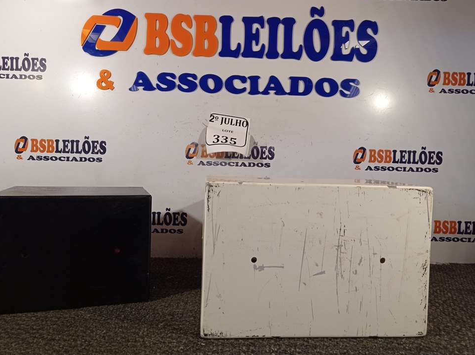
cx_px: 229
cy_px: 170
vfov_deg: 46.7
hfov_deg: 60.0
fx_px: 411
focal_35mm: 30
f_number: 1.79
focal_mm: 4.7
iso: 100
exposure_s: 1/137
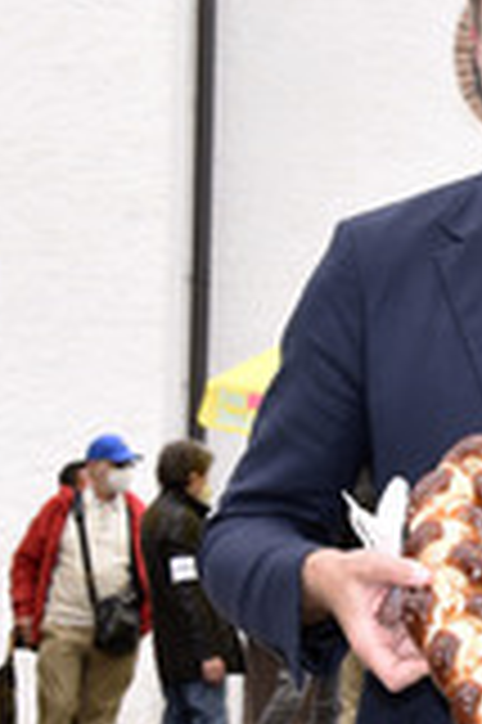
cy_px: 472
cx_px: 615
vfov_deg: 15.9
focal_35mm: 129
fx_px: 2596
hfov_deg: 10.4
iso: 320
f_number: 9
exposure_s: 1/160
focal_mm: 46
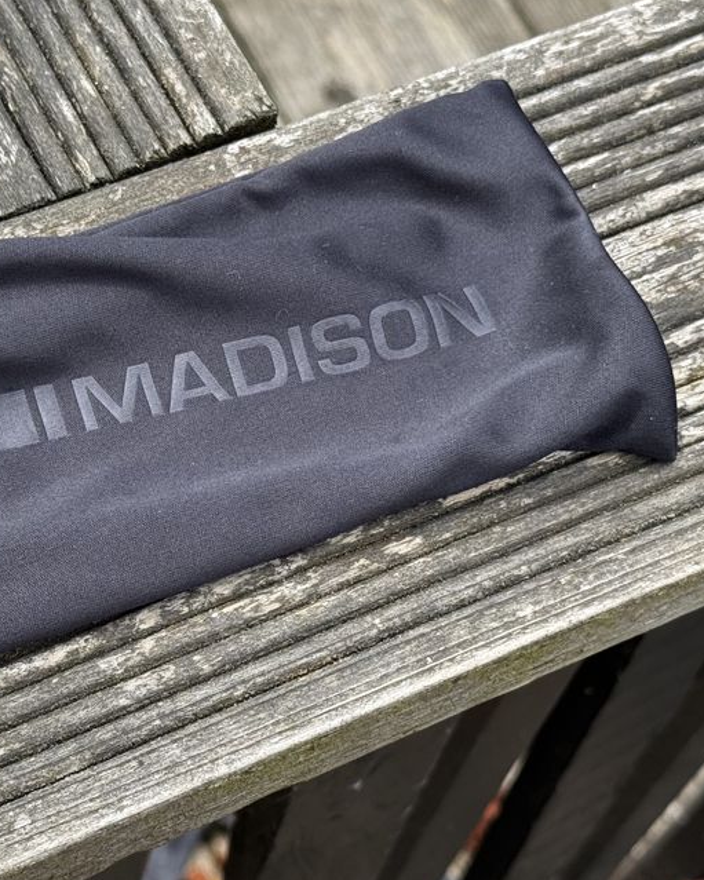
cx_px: 214
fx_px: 2292
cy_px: 457
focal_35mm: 88
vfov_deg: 21.7
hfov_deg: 17.4
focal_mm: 6.76
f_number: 1.78
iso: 64
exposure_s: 1/1094
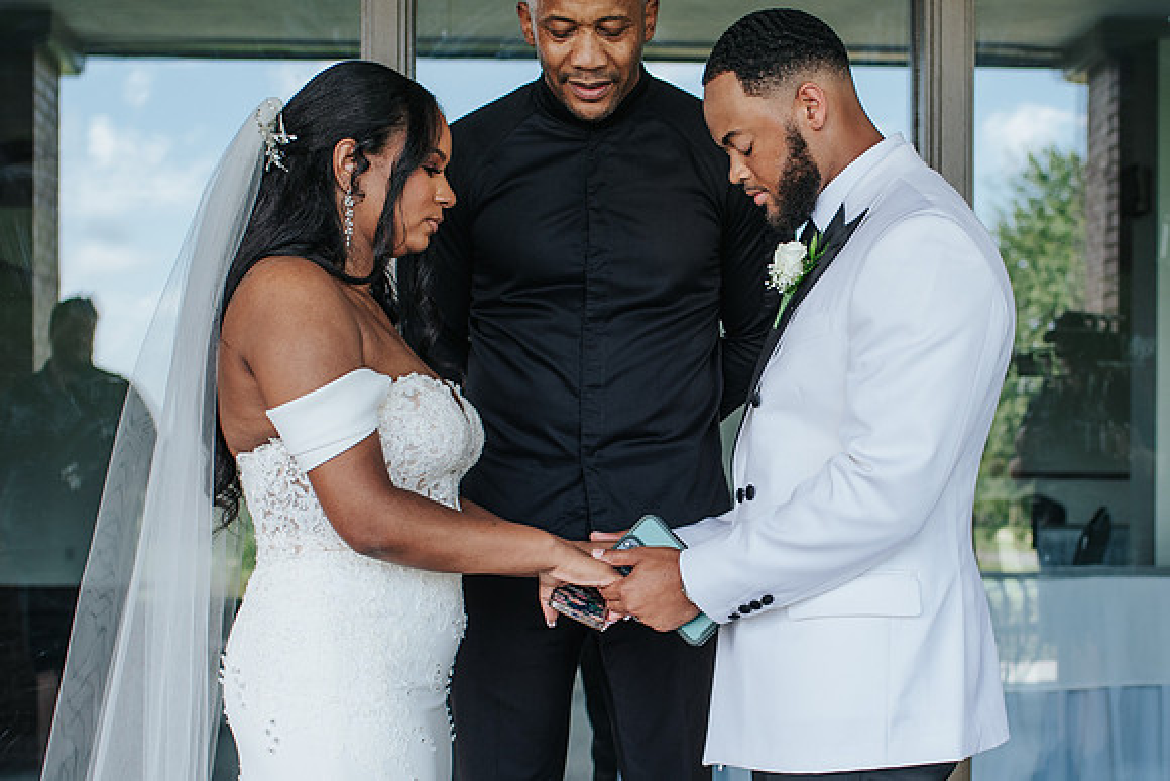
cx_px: 747
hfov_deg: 31.7
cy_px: 549
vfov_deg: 21.5
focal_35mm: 63
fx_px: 2049
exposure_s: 1/200
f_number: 3.2
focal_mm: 35
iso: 180
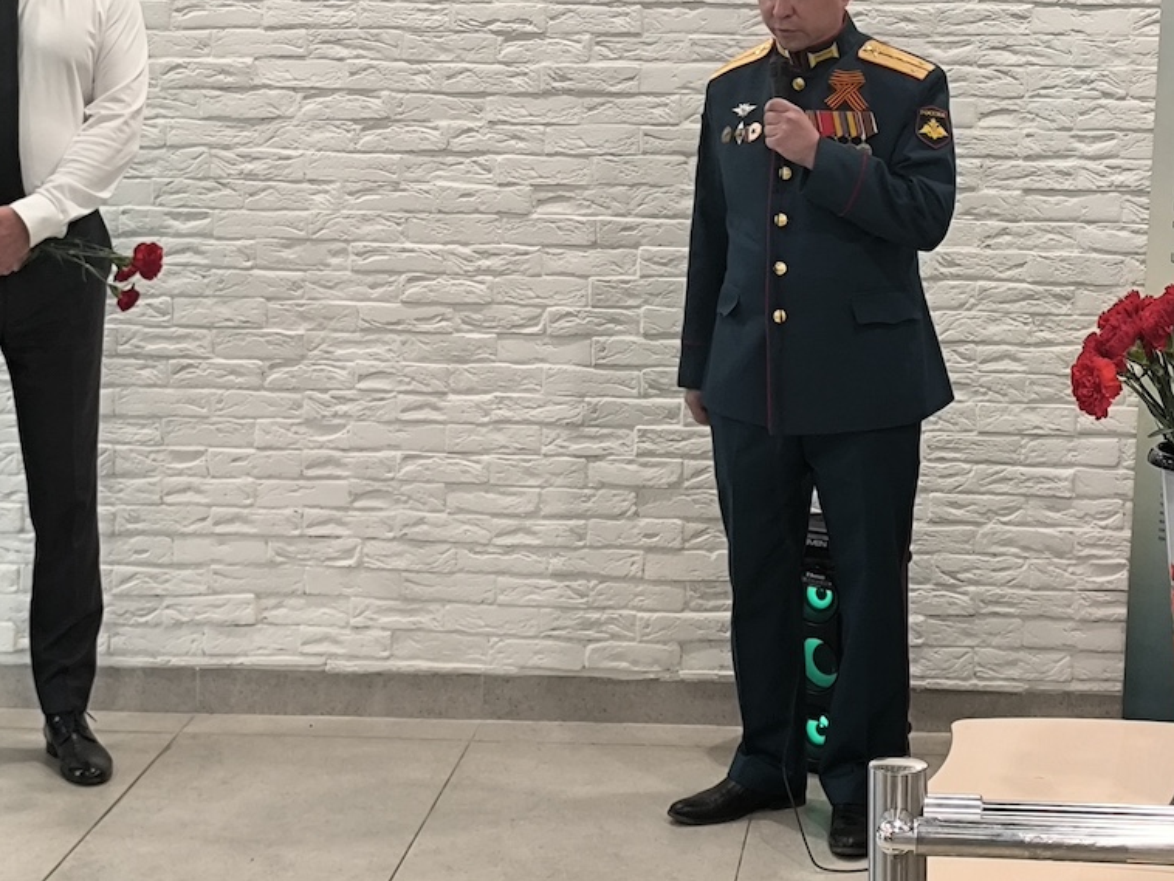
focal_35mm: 91
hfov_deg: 21.5
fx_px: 3087
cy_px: 24
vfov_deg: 16.0
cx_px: 688
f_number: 1.65
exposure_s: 1/100
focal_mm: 6.14
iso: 640
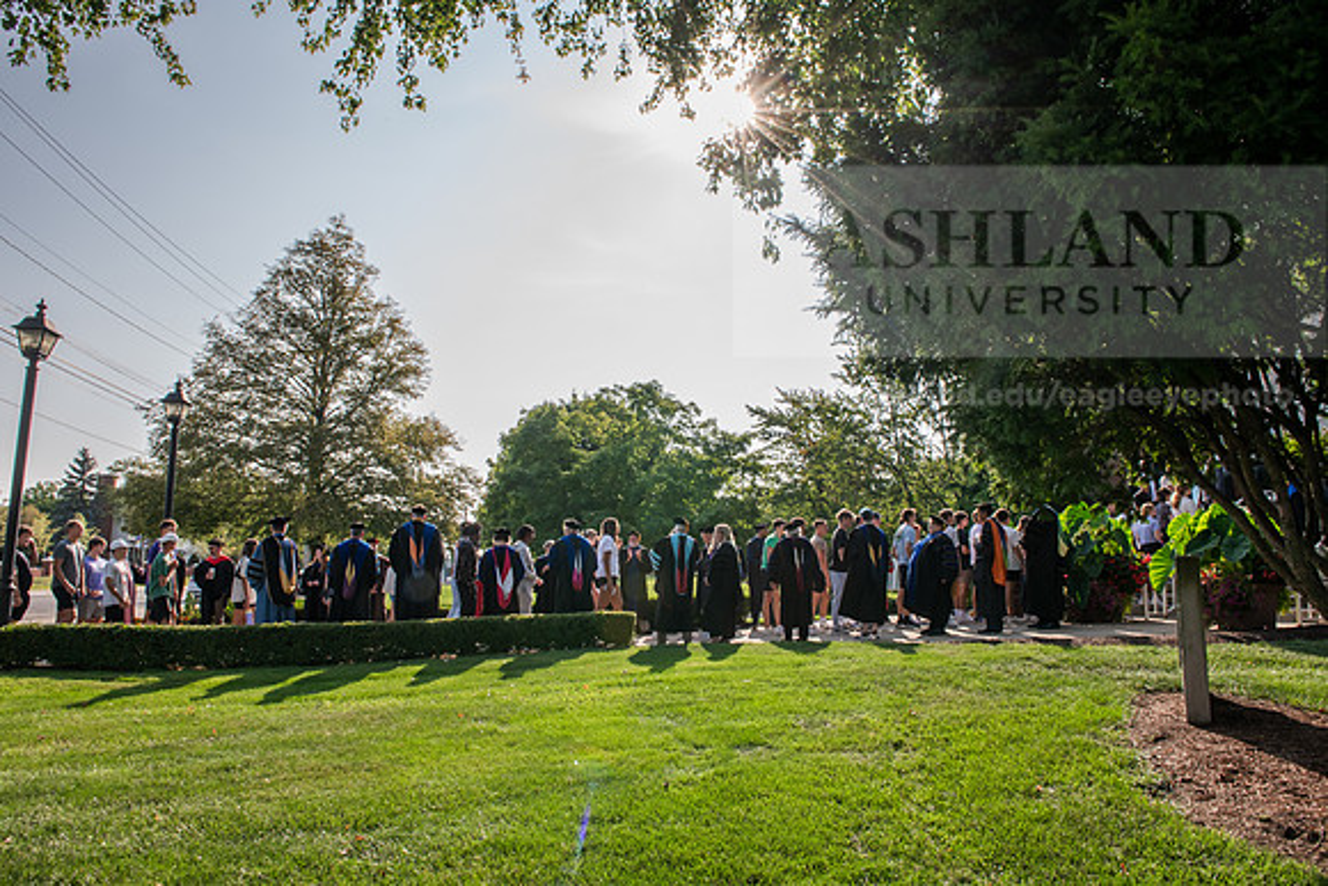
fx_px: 885
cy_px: 443
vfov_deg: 53.2
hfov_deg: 73.7
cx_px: 664
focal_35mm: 24
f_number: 18
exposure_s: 1/80
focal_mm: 24
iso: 250
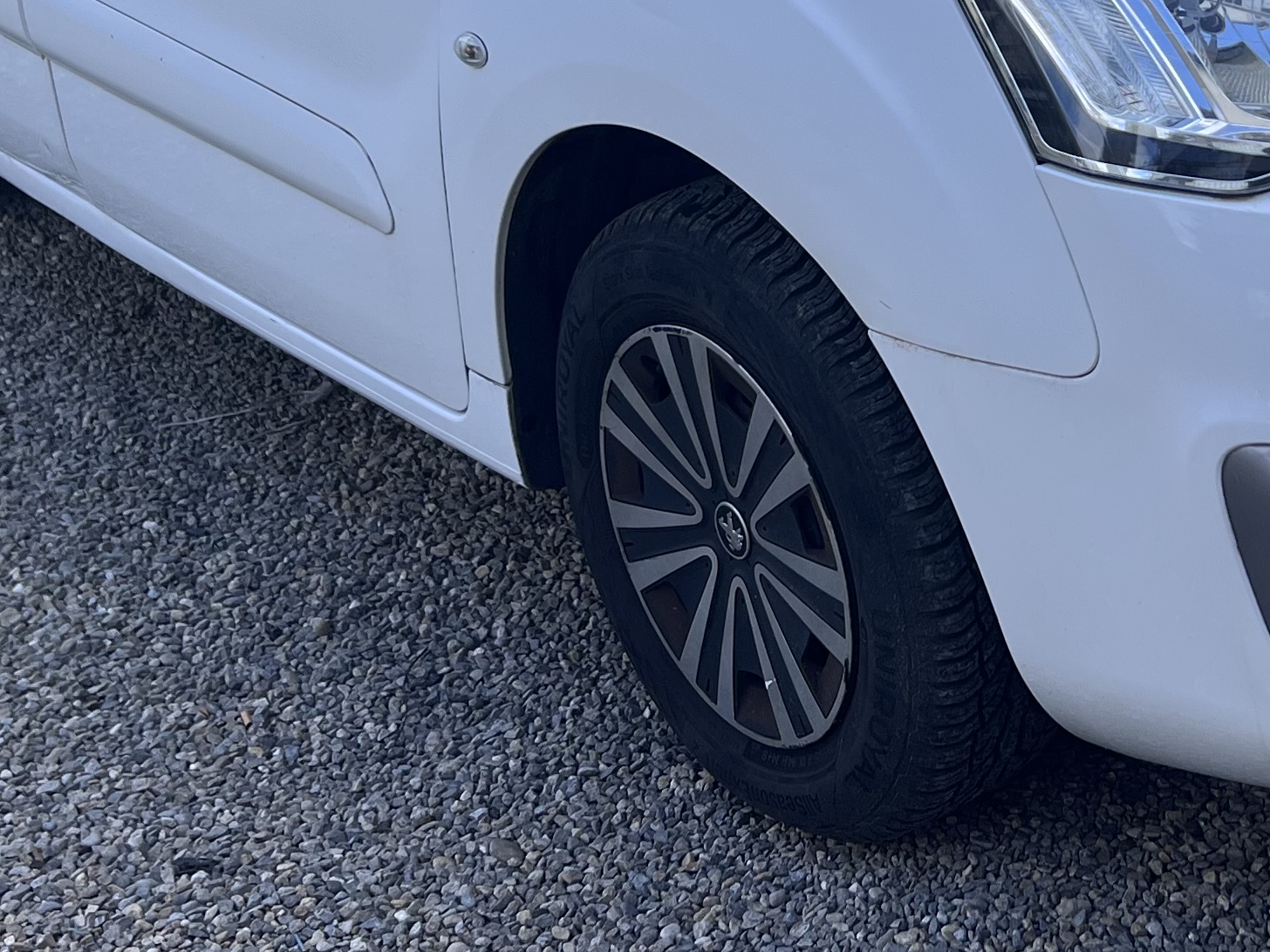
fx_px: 2642
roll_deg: +2.8
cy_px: 10
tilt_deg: -15.4
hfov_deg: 26.6
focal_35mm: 72
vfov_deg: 19.9
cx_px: 1004
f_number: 1.5
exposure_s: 1/1669
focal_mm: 5.7
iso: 50
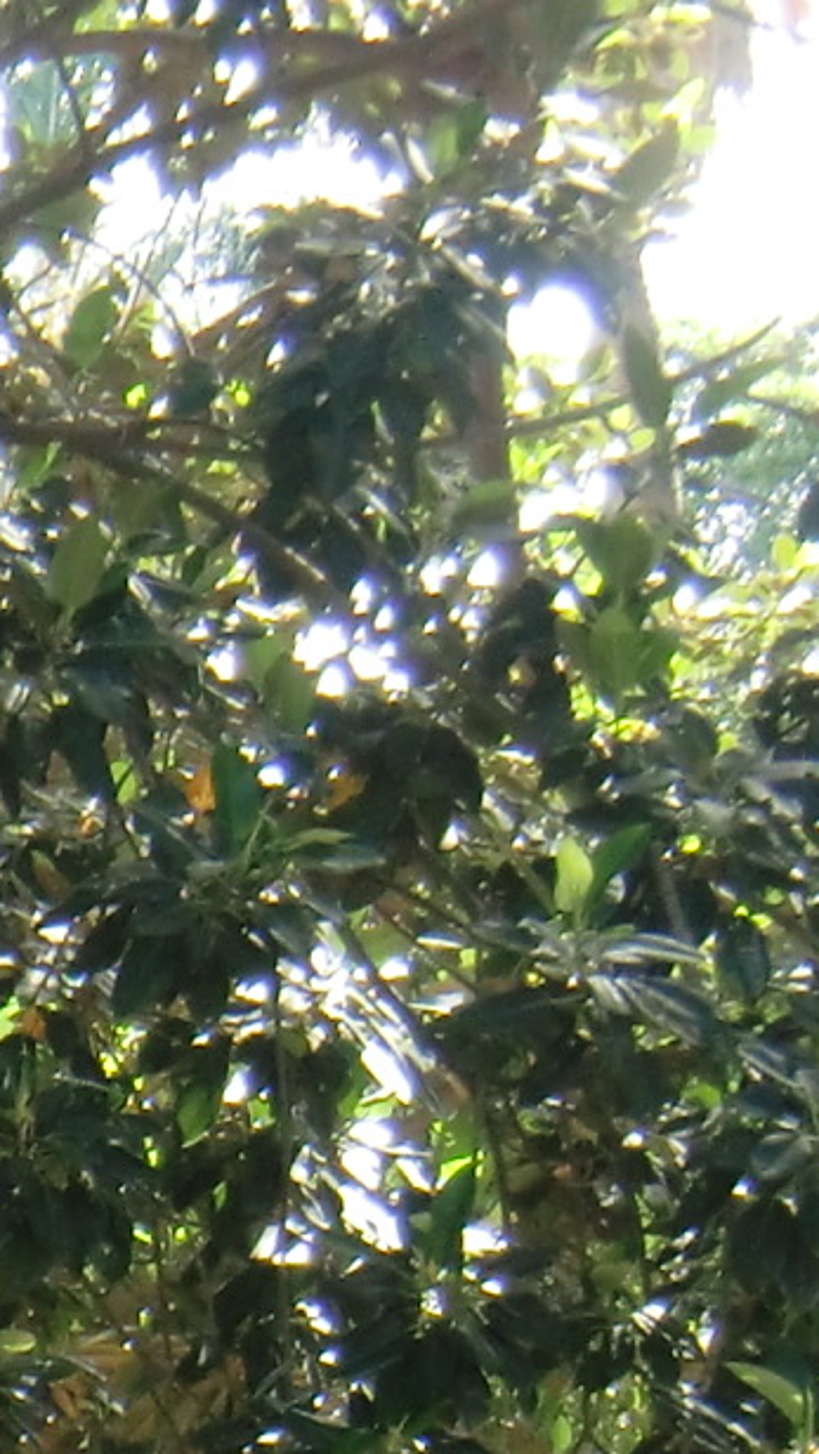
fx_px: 9603
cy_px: 2096
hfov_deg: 4.6
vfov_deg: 8.5
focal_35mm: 249
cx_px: -2105
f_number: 4.2
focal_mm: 9.8
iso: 125
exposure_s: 1/60
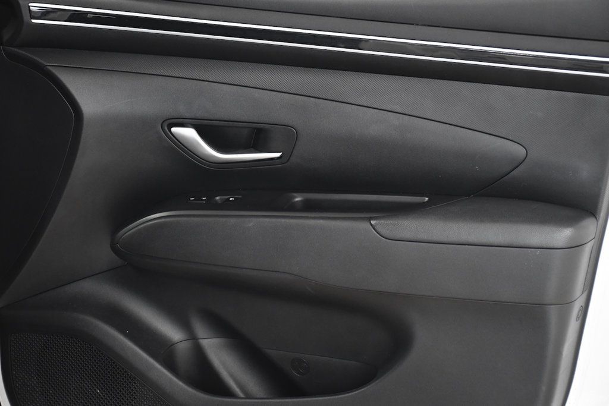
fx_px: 1421
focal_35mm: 84
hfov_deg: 24.2
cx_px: 304
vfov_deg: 16.3
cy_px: 203
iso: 2000
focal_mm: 56
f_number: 5.6
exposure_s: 1/125
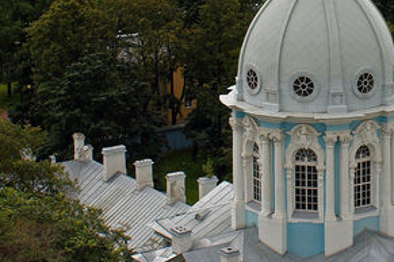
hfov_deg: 15.6
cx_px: 359
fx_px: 1423
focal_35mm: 130
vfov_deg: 10.5
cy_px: 24
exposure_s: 1/80
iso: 100
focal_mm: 28
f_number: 6.3
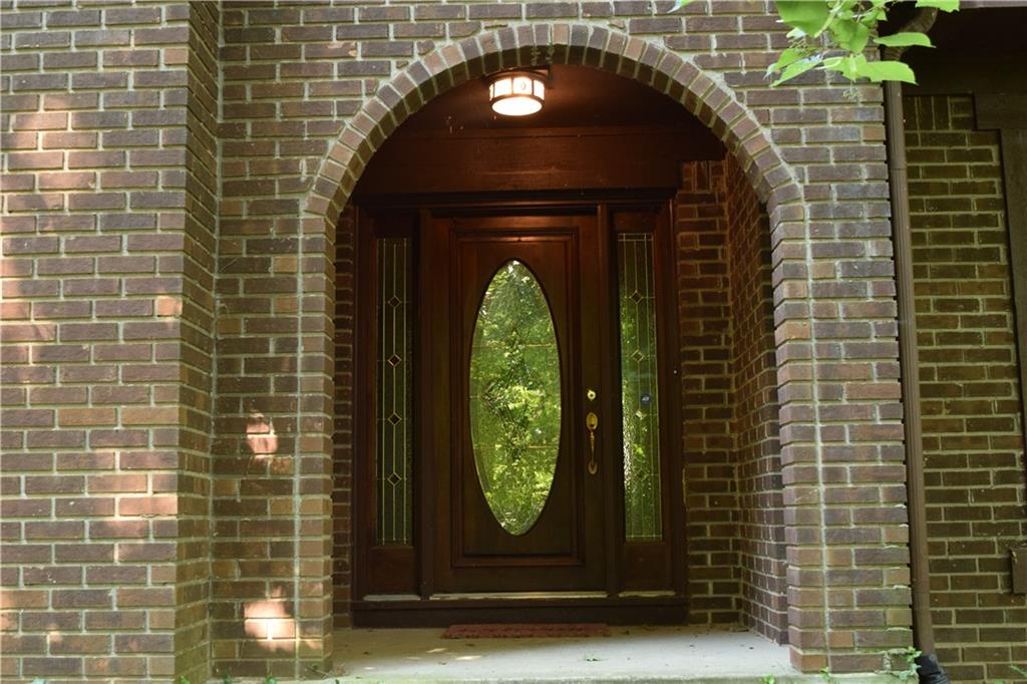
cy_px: 342
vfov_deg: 30.8
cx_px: 514
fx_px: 1240
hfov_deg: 45.0
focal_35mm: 44
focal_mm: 29
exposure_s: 1/50
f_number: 7.1
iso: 800
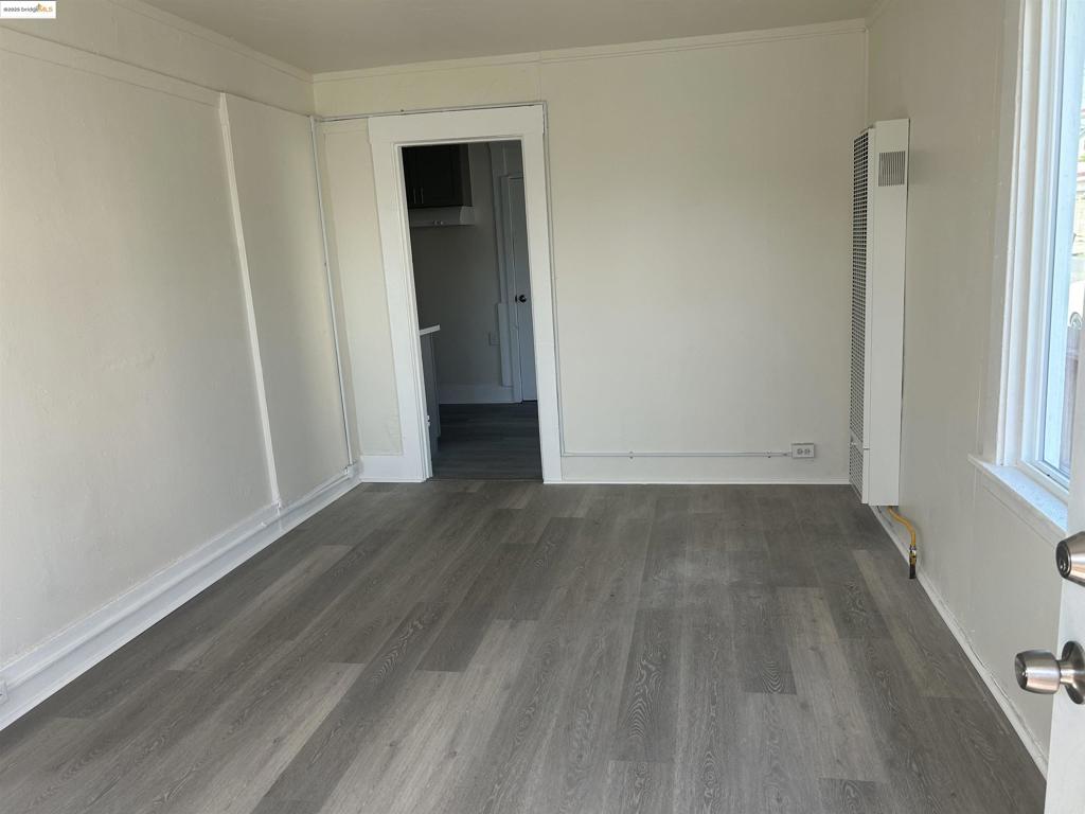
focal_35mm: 26
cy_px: 407
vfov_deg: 53.1
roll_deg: +4.7
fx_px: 815
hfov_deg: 67.3
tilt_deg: -11.3
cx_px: 542
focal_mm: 5.7
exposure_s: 1/228
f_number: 1.5
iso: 40
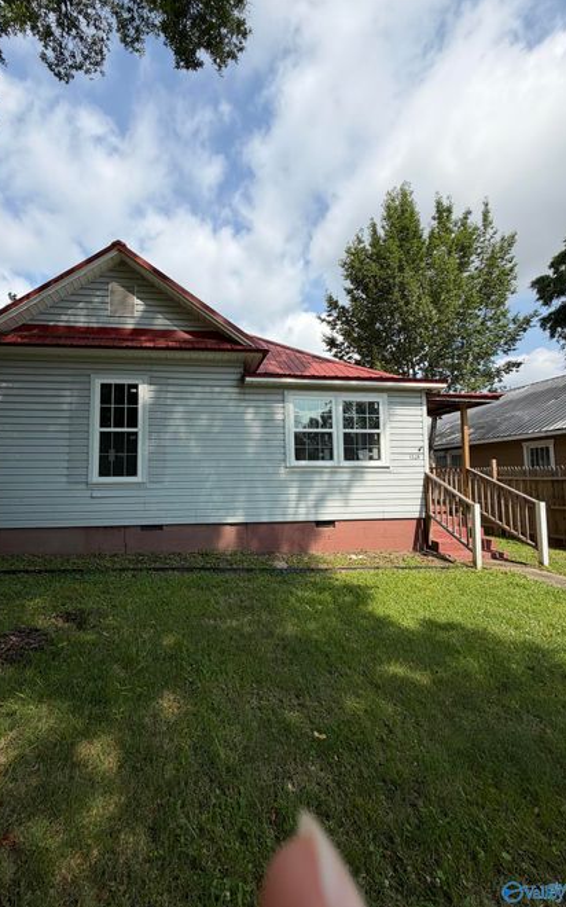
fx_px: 371
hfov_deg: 74.2
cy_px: 451
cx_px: 236
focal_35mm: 15
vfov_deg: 101.5
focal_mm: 2.22
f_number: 2.2
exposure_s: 1/770
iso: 20
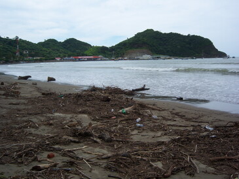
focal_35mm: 36
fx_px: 249
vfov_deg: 39.7
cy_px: 90
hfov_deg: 51.3
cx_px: 120
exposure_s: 1/800
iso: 80
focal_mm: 7.5
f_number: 4.8
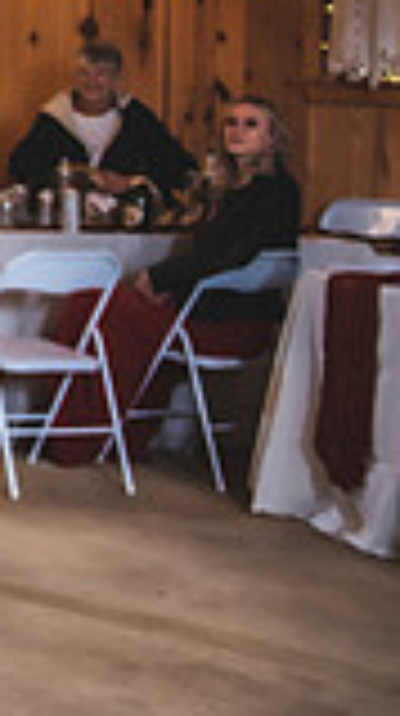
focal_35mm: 111
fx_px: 2101
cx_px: -876
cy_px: 11
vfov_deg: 18.8
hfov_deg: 8.6
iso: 500
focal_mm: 29
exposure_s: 1/125
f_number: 2.8
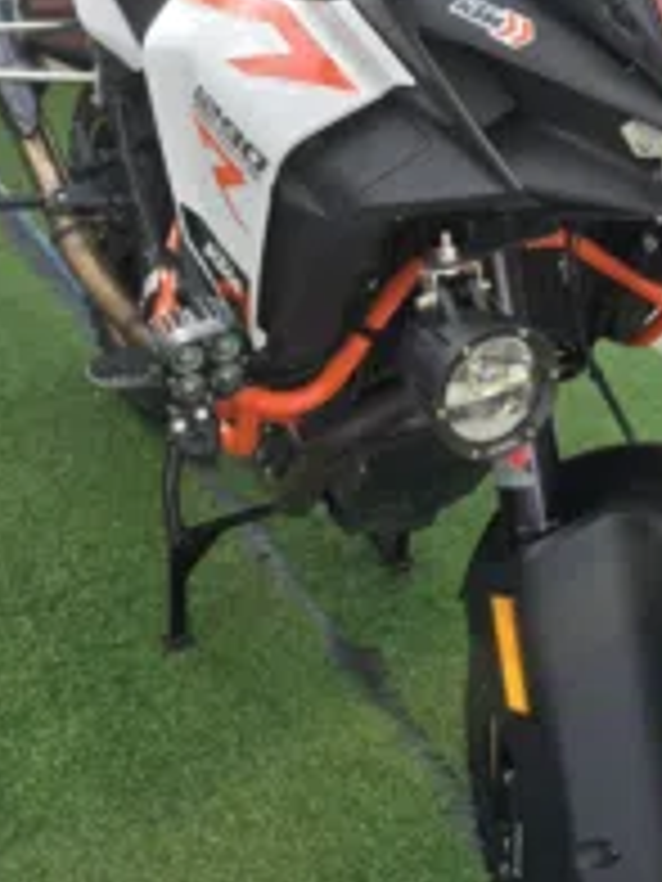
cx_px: 495
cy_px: 202
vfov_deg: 39.2
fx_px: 1198
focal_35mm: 47
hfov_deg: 30.4
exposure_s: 1/340
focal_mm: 6.3
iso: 12
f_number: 1.7
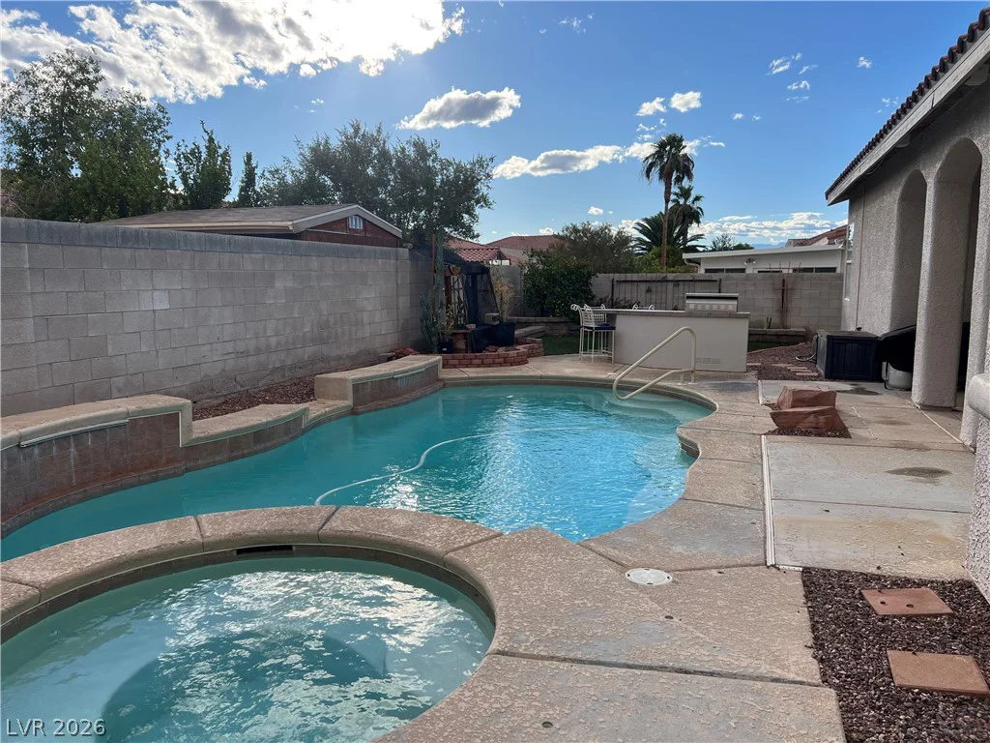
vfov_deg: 53.1
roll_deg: +0.2
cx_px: 495
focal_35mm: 26
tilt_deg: -8.3
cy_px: 372
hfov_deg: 67.3
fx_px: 744
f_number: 1.5
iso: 50
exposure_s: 1/4115
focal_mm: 5.7
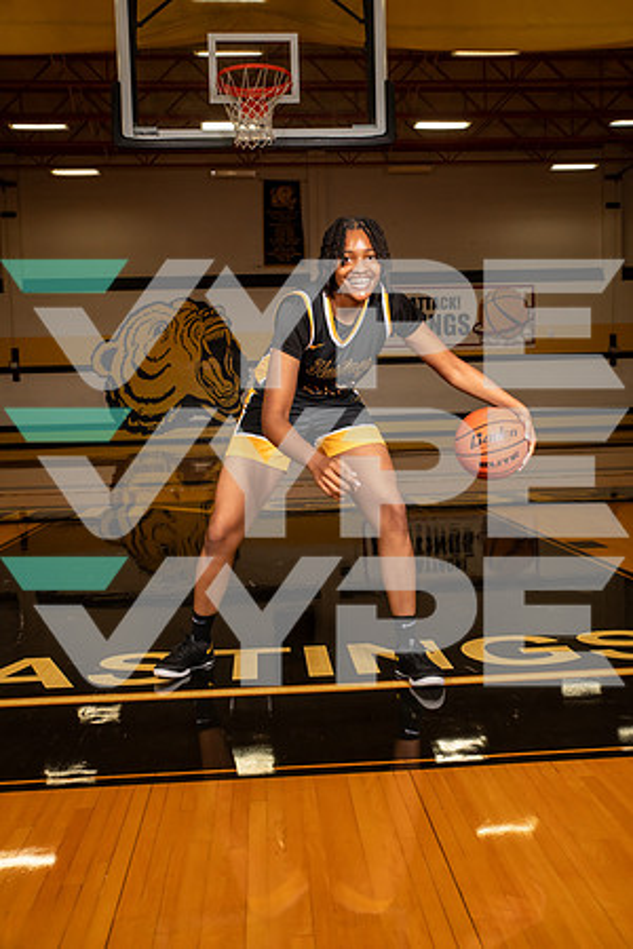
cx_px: 316
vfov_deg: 53.1
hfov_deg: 36.9
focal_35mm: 36
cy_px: 474
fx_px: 949
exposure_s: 1/400
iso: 640
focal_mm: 36
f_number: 7.1
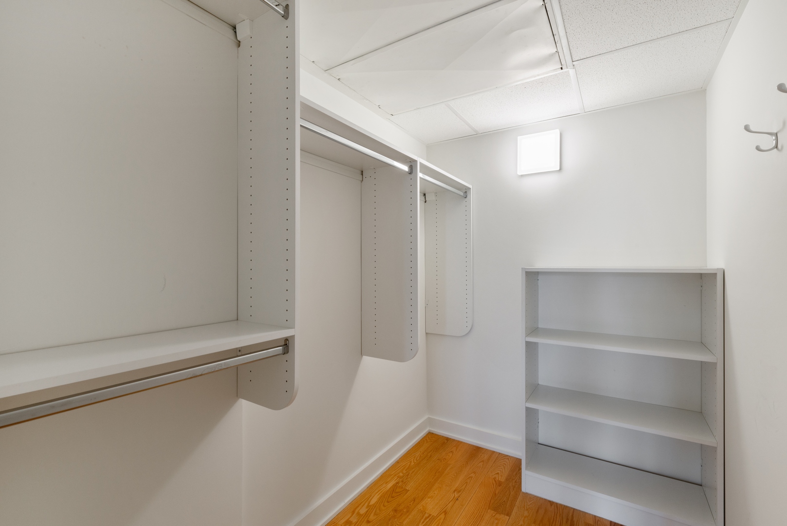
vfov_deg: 73.8
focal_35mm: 16
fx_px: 350
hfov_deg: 96.7
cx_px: 394
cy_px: 263
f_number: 9
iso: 400
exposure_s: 1/8
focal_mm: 16
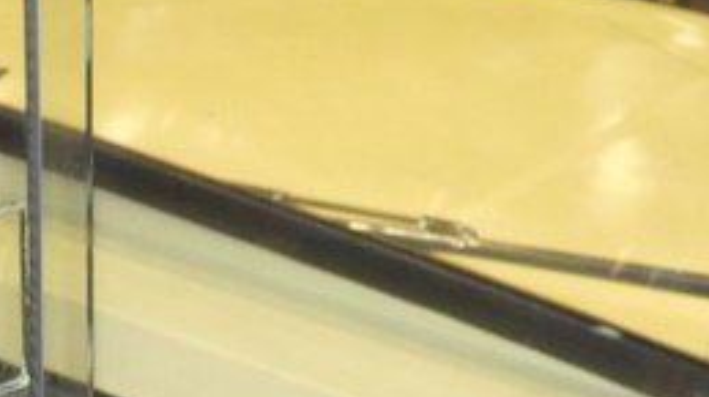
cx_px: -164
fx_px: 2836
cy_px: 318
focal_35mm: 151
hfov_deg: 13.8
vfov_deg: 8.0
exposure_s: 1/60
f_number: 4
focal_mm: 6.2
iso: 500
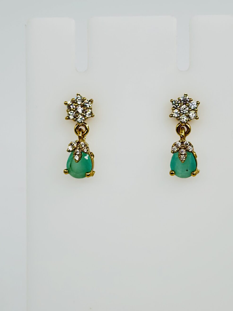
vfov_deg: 20.8
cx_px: 132
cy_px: 116
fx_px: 844
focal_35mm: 94
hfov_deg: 15.7
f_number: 1.78
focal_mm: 6.86
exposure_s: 1/672
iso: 80
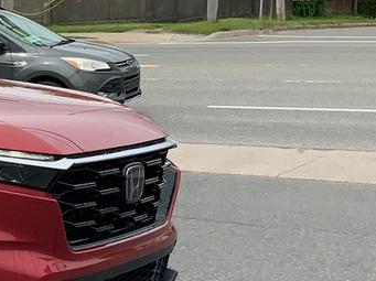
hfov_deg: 16.1
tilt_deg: -7.9
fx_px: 1183
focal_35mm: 109
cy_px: 158
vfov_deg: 13.6
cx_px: -234
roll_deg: +1.2
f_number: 1.8
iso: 16
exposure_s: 1/1412
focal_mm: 3
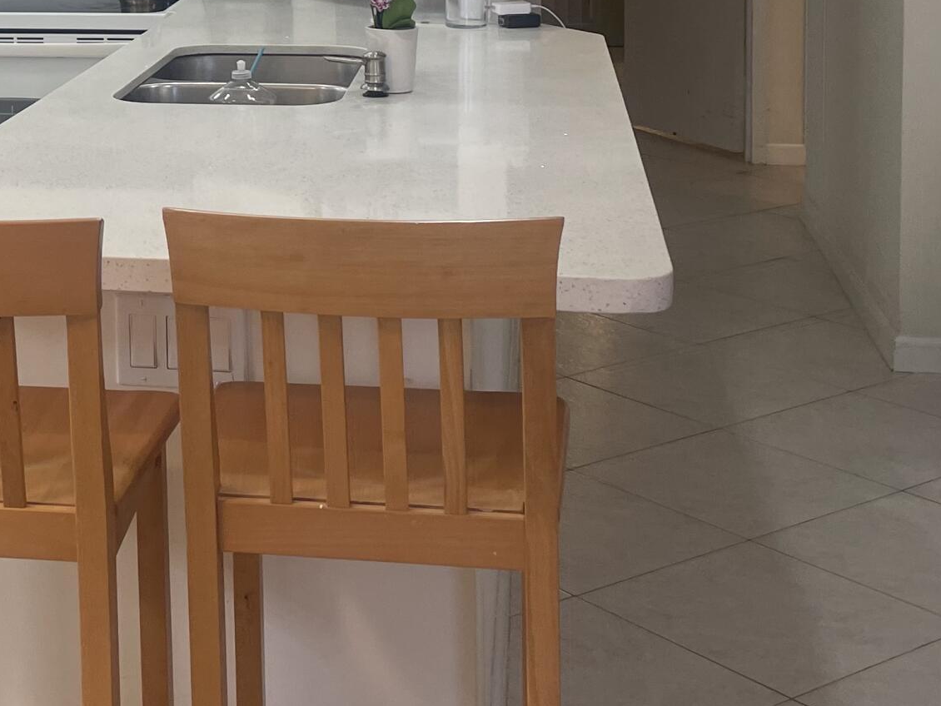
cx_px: 87
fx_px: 1876
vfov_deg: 20.7
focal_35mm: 69
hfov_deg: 27.1
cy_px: 7
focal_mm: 4.2
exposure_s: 1/120
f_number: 1.6
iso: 50
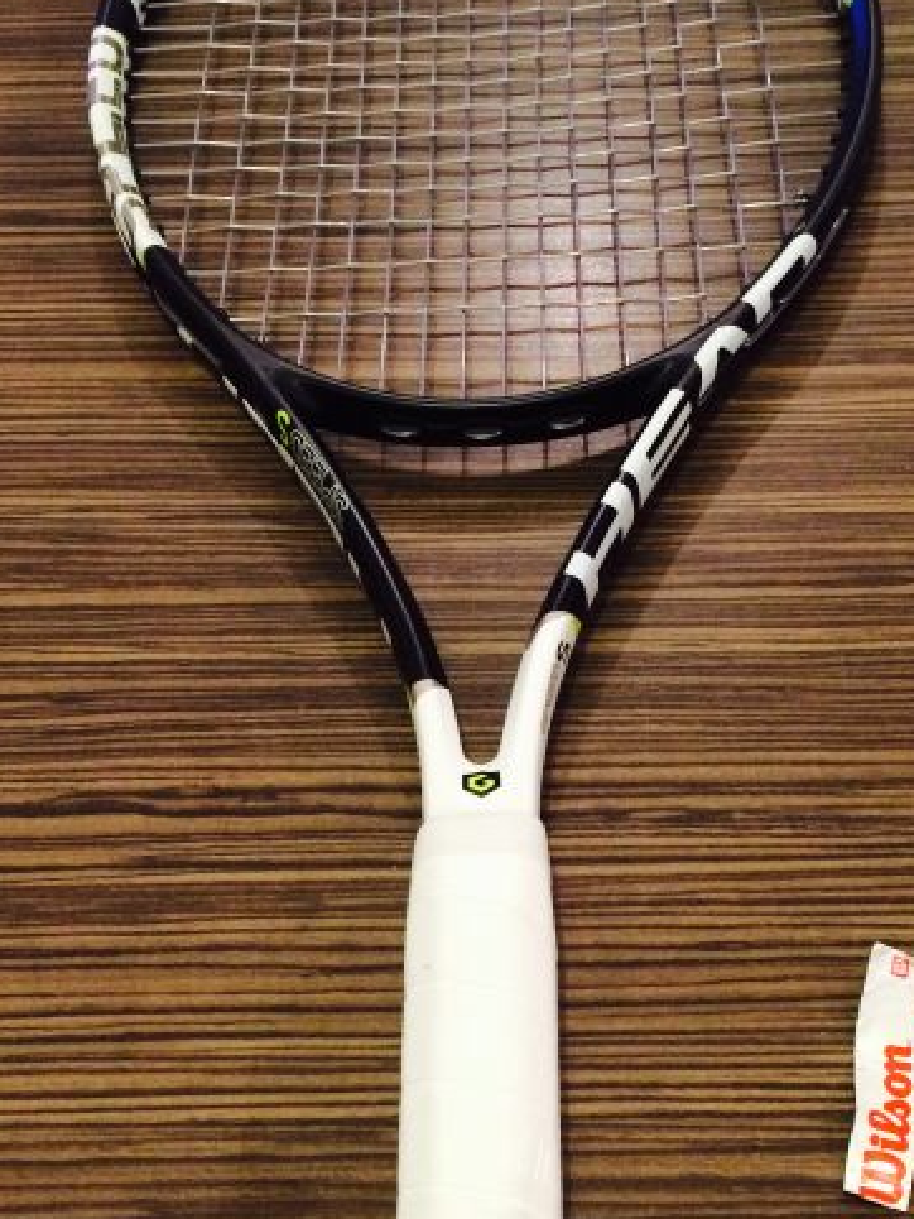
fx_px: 1726
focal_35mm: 49
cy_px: 755
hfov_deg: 29.7
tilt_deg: -56.1
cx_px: 482
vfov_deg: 38.7
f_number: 2.2
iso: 320
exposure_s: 1/33
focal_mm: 4.15
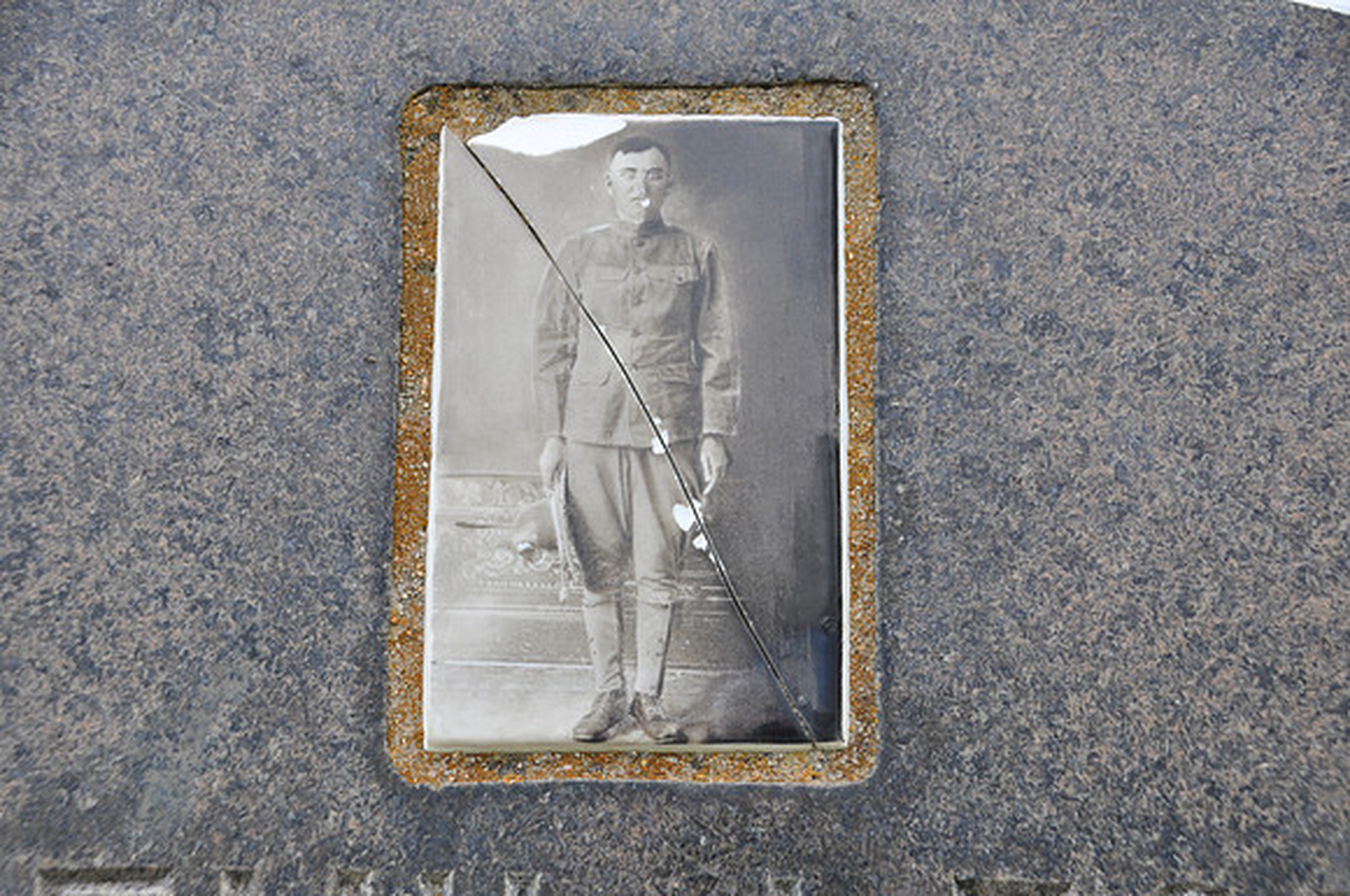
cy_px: 448
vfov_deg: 18.1
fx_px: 2809
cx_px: 675
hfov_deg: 27.0
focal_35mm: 75
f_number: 7.1
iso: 200
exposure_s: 1/200
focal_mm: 50
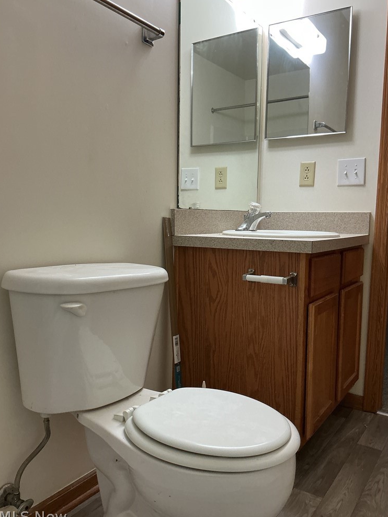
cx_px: 196
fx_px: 449
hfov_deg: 46.8
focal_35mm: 30
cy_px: 262
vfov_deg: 60.0
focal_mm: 3
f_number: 1.8
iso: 80
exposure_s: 1/60
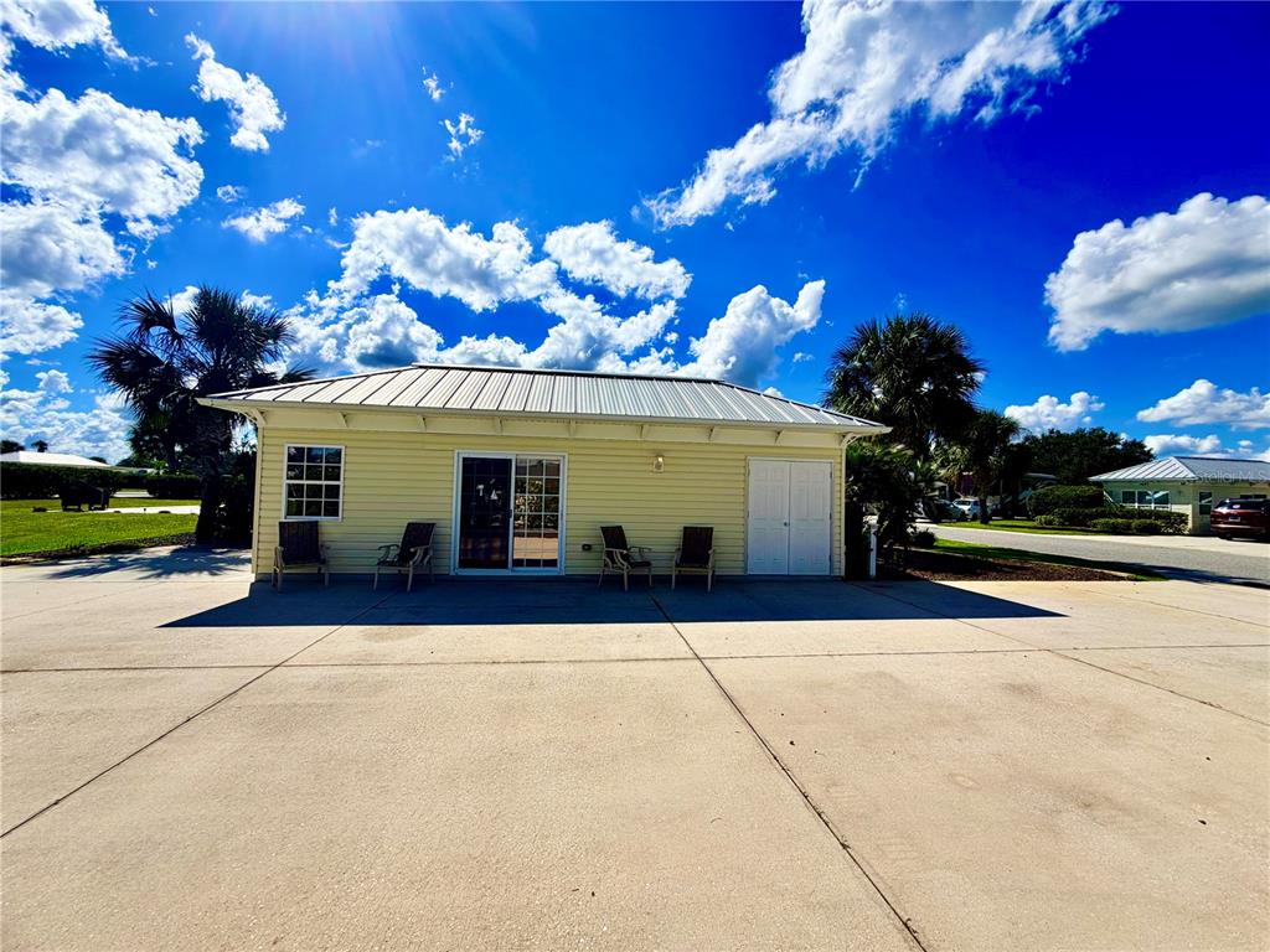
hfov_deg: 102.1
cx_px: 635
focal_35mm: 14
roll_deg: -0.9
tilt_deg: +1.8
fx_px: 514
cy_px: 476
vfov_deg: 85.7
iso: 20
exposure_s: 1/1961
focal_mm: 2.22
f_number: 2.2
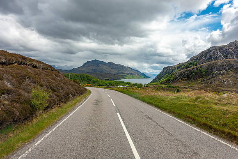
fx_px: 159
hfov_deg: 73.7
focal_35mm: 24
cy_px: 80
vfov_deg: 53.2
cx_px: 119
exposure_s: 1/250
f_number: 7.1
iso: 125
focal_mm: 8.8
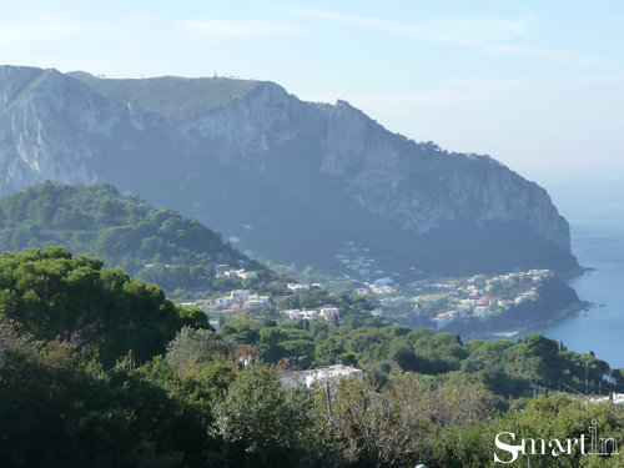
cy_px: 234
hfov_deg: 26.0
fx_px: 1352
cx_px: 312
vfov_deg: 19.6
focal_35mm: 75
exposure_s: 1/500
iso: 160
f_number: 4.3
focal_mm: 9.3
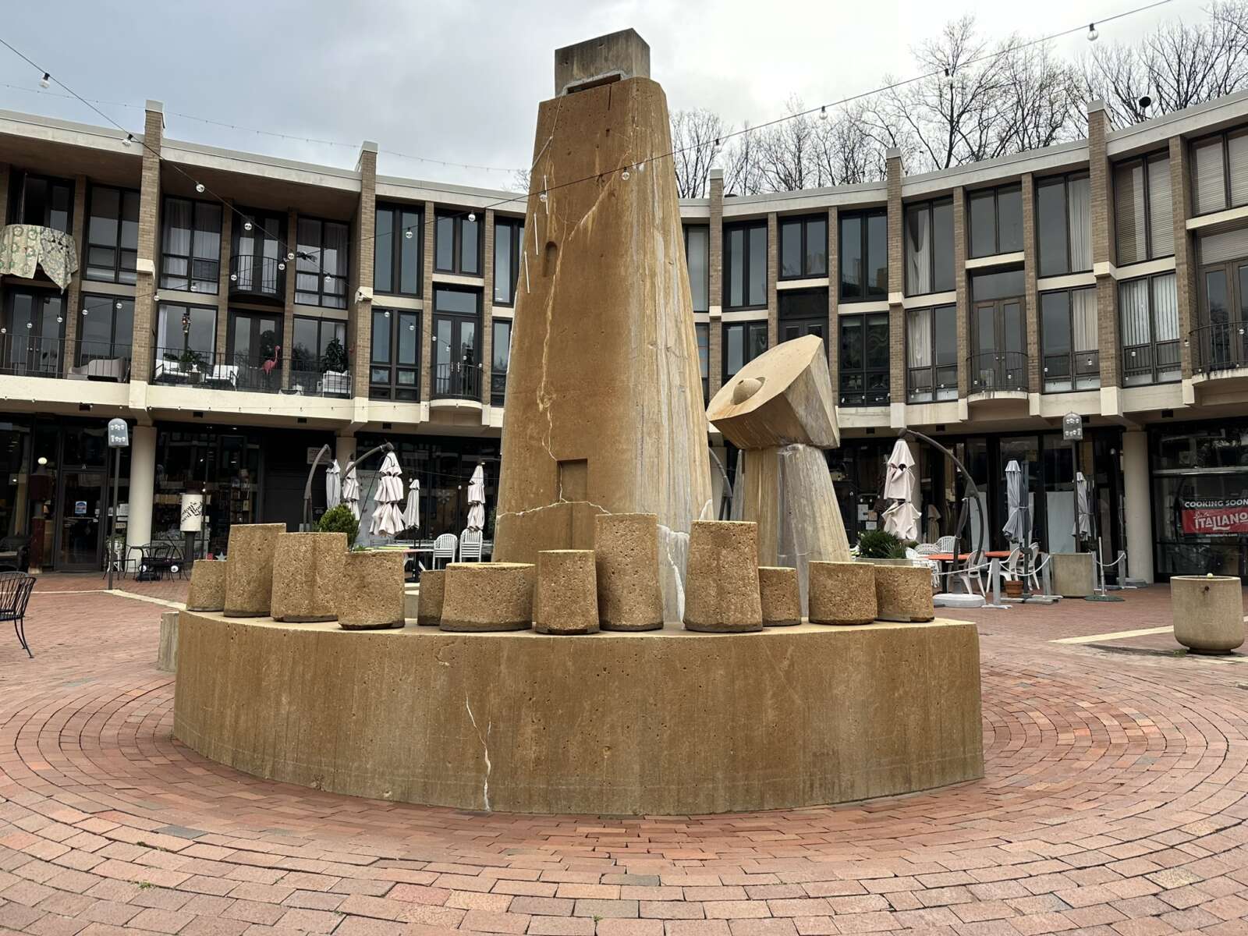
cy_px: 468
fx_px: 865
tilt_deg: +5.2
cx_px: 624
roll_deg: -0.6
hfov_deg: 71.6
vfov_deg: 56.8
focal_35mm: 24
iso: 80
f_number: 1.78
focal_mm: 6.86
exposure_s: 1/718
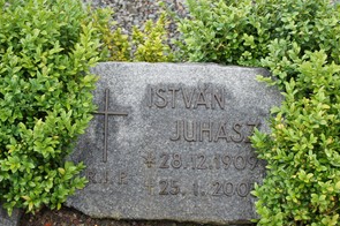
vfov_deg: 16.6
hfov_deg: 24.9
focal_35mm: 82
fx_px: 771
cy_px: 160
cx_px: 171
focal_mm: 35
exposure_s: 1/60
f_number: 4.5
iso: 100
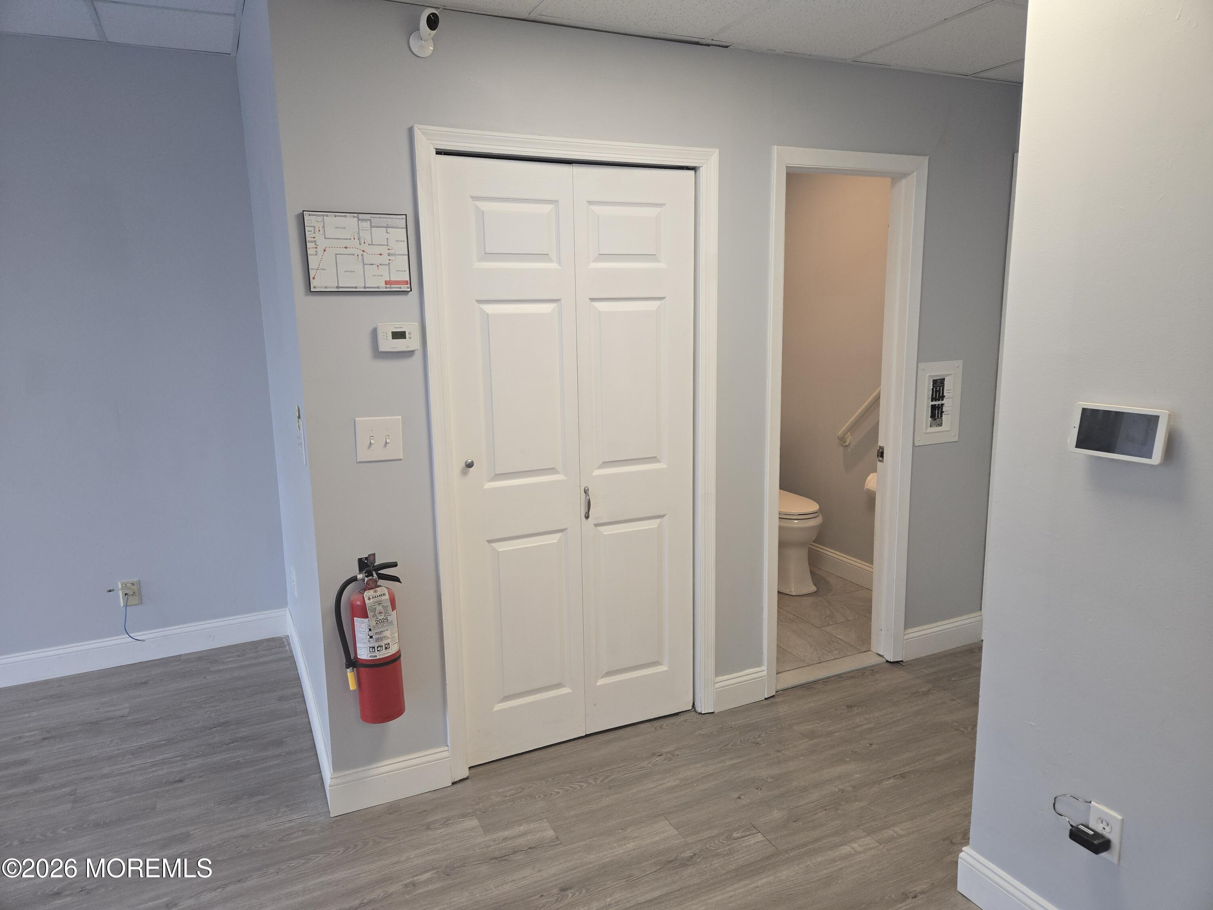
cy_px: 455
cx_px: 606
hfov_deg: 73.9
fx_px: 806
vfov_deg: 58.9
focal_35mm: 23
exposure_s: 1/60
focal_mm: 5.4
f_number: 1.8
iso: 50
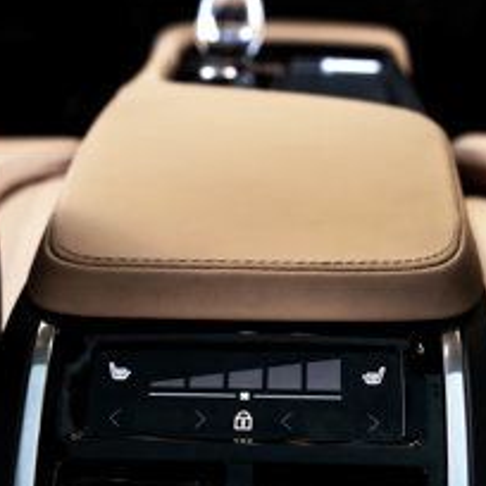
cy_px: 401
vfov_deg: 26.3
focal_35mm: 64
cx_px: 233
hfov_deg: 26.9
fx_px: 1017
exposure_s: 1/200
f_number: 3.2
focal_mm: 24
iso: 1250
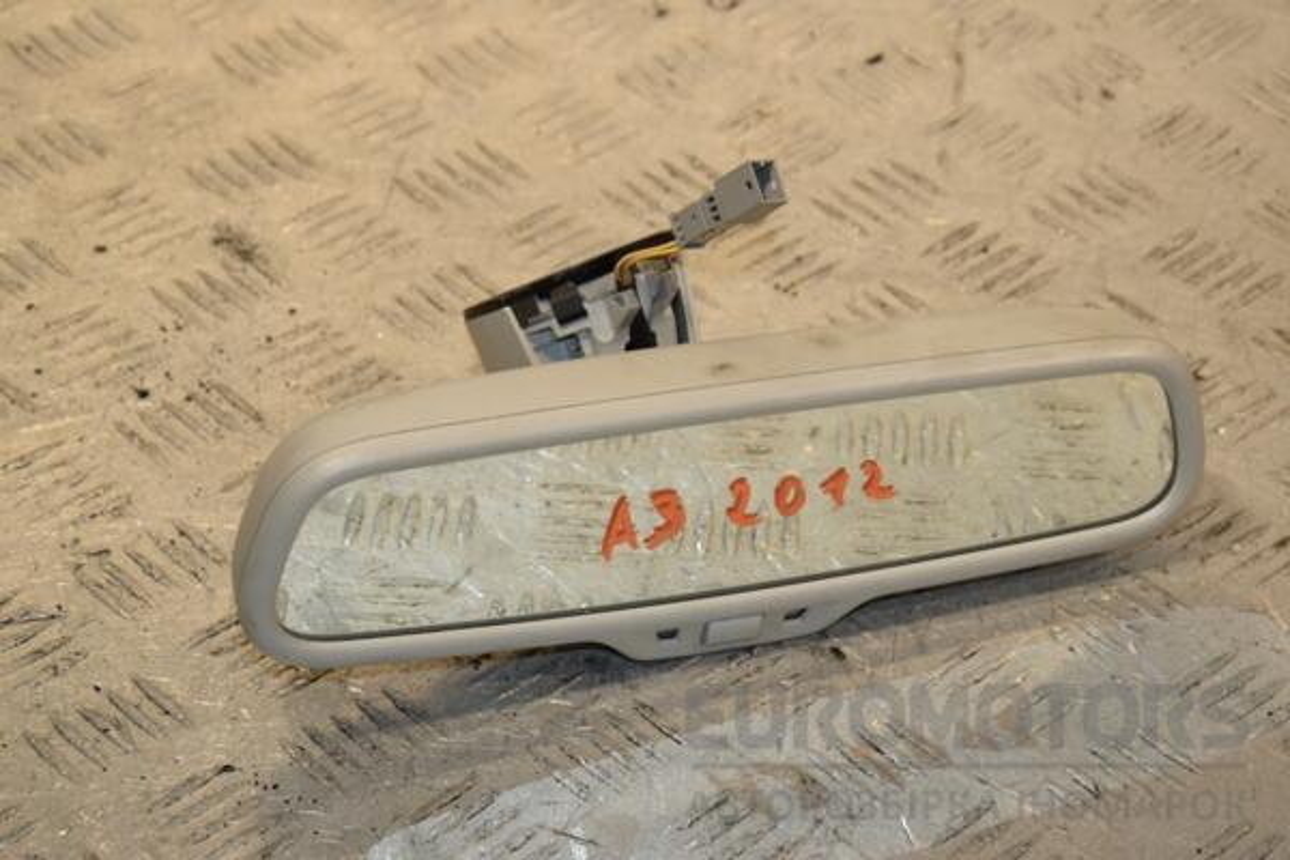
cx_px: 645
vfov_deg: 13.0
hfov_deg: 19.5
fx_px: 3762
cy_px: 430
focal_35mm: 105
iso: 800
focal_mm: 70
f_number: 9
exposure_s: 1/200
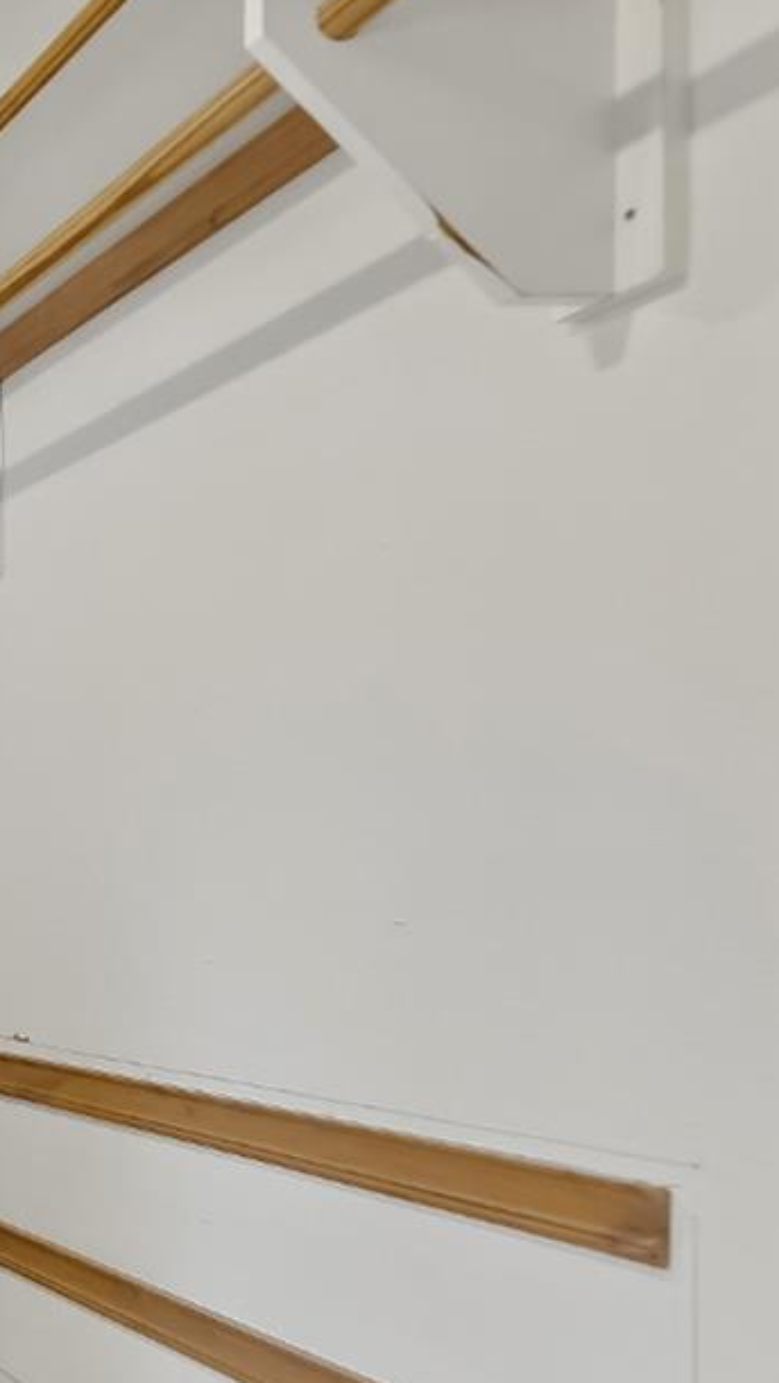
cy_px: 892
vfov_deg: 52.3
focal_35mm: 38
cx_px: -734
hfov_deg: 19.6
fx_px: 1387
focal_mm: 14.7
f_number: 3.5
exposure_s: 1/160
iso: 1250
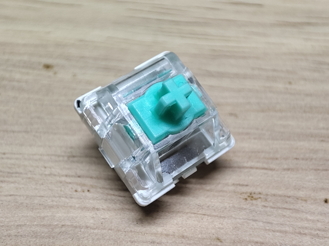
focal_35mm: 48
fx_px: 456
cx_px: 164
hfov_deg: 39.7
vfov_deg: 30.3
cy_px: 123
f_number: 2.4
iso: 102
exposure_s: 1/50
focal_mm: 4.03
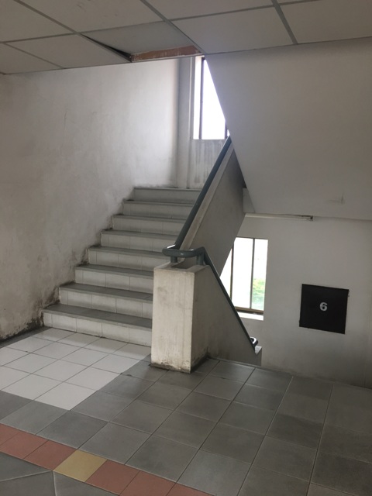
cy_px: 248
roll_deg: -3.1
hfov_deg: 48.2
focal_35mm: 29
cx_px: 186
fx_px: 416
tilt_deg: -6.3
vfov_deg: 61.7
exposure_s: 1/100
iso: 40
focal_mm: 4.15
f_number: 2.2
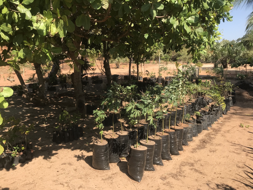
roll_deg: +2.7
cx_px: 126
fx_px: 205
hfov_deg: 63.4
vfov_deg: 49.7
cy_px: 95
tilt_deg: -10.1
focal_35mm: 28
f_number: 1.8
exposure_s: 1/855
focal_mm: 3.99
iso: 20
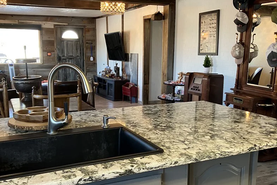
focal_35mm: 38
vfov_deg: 35.0
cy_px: 104
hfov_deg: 50.7
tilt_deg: -10.5
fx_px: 292
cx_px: 133
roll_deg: -0.5
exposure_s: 1/60
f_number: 1.8
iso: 160
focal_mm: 3.99
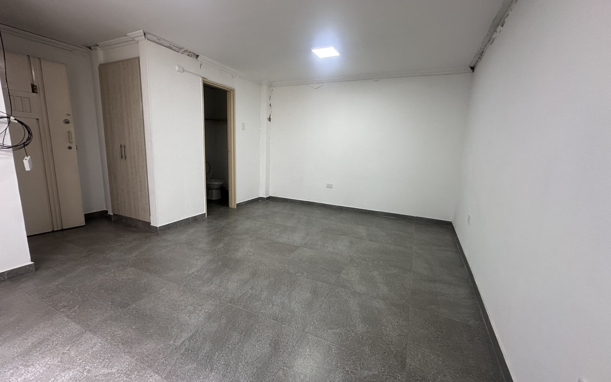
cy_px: 189
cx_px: 304
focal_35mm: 15
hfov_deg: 101.5
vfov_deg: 74.8
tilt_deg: -8.8
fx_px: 250
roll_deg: -2.7
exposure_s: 1/120
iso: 160
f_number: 2.2
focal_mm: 2.22
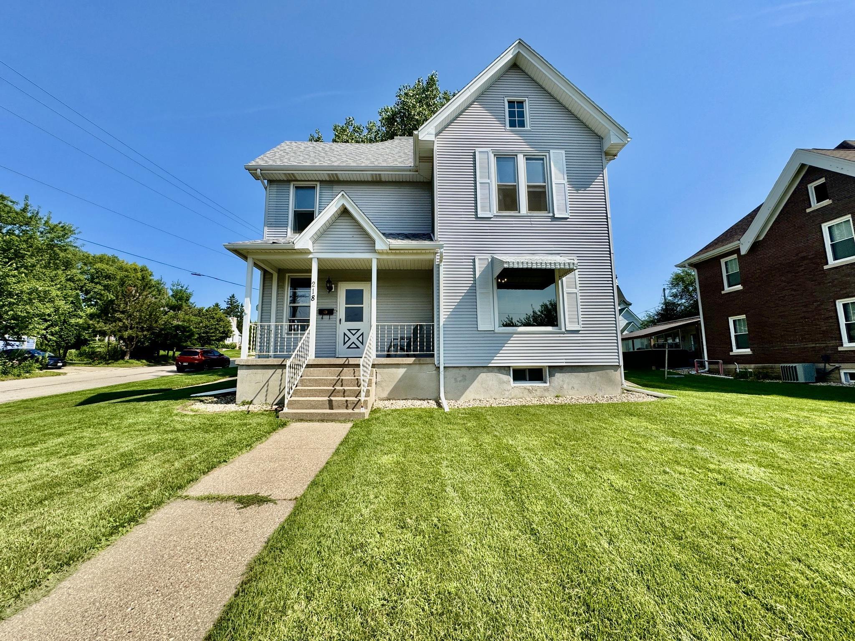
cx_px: 428
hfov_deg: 102.1
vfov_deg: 85.7
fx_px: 346
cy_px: 320
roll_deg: +1.0
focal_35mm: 14
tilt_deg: +7.5
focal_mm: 2.22
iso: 50
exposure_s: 1/1880
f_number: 2.2
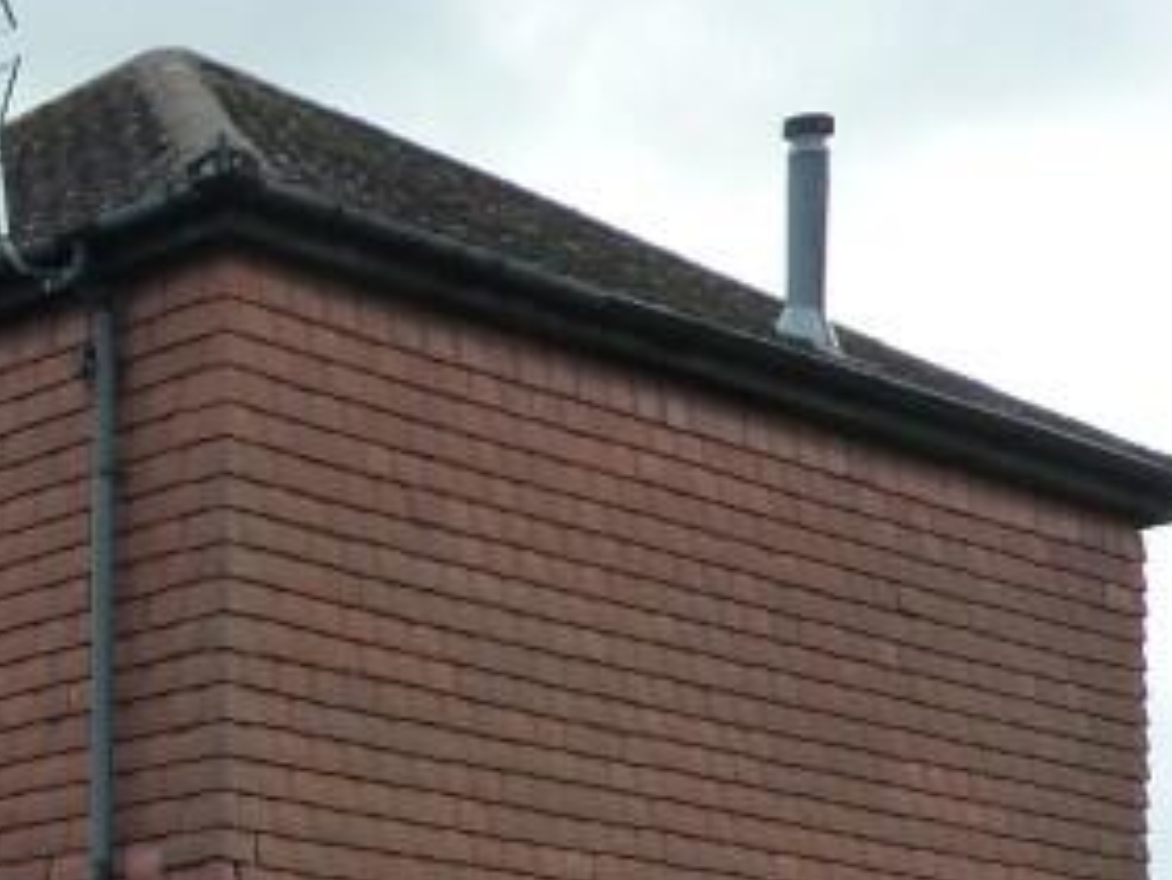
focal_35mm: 91
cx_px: -701
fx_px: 3082
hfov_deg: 18.5
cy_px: 1247
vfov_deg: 15.2
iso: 125
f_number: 4
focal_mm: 4.1
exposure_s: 1/200
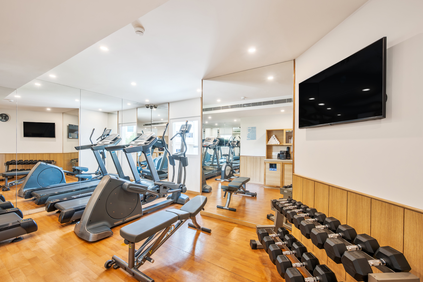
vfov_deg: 77.3
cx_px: 204
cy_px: 144
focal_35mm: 15
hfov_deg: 100.4
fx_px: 176
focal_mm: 14
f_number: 8
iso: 400
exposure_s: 1/6
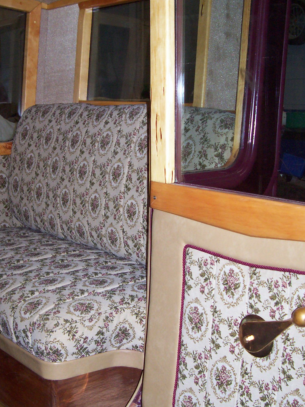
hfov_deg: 27.5
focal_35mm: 53
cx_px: 121
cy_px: 218
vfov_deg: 36.1
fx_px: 622
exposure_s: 1/112
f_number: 2.7
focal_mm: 5.6
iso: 140
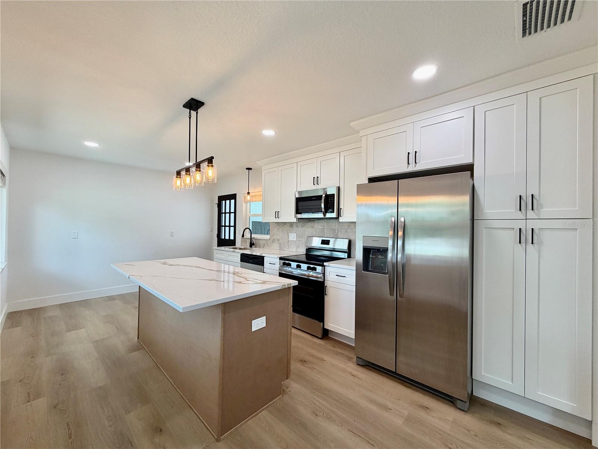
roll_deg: -0.3
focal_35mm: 14
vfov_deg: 85.7
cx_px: 299
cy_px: 224
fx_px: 242
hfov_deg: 102.1
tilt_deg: -0.1
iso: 100
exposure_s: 1/120
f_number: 2.2
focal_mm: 2.22
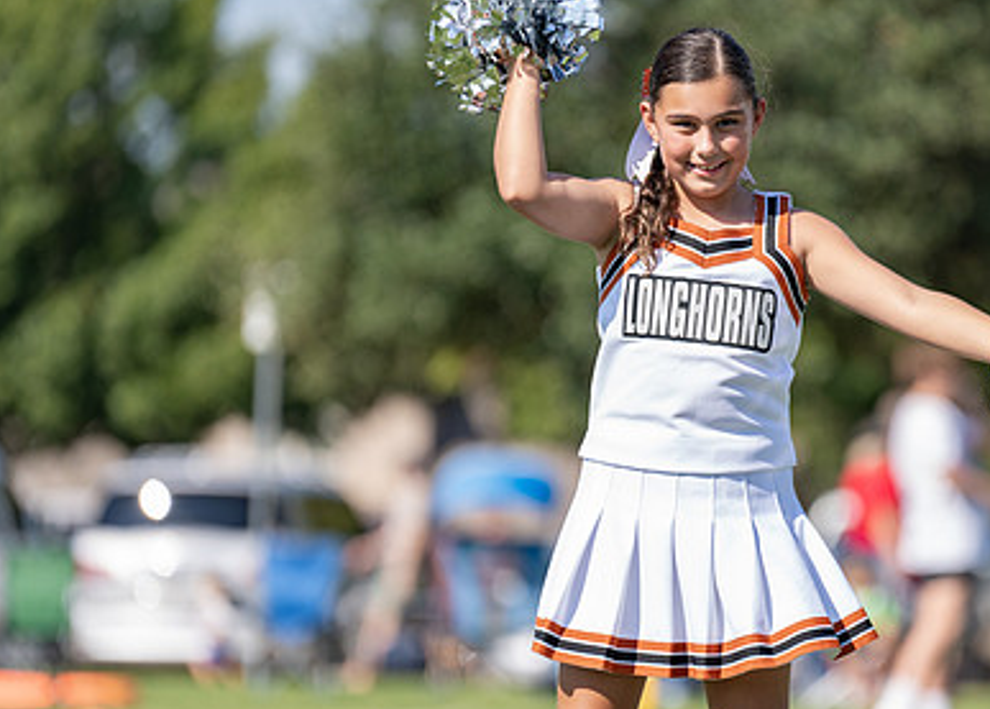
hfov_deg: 6.3
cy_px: 394
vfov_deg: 4.5
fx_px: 8976
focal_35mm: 319
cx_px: 716
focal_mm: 200
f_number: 2.8
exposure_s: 1/1250
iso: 125
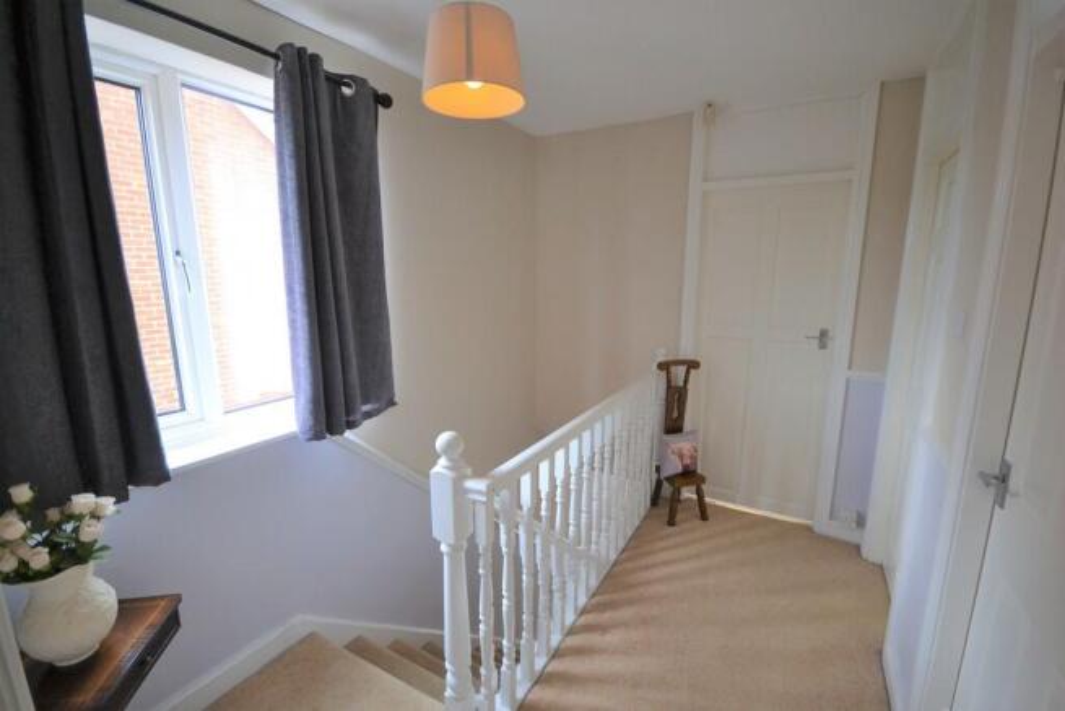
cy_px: 356
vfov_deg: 77.4
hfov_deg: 100.4
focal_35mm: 15
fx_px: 444
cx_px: 532
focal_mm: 10
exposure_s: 1/60
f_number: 4
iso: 640
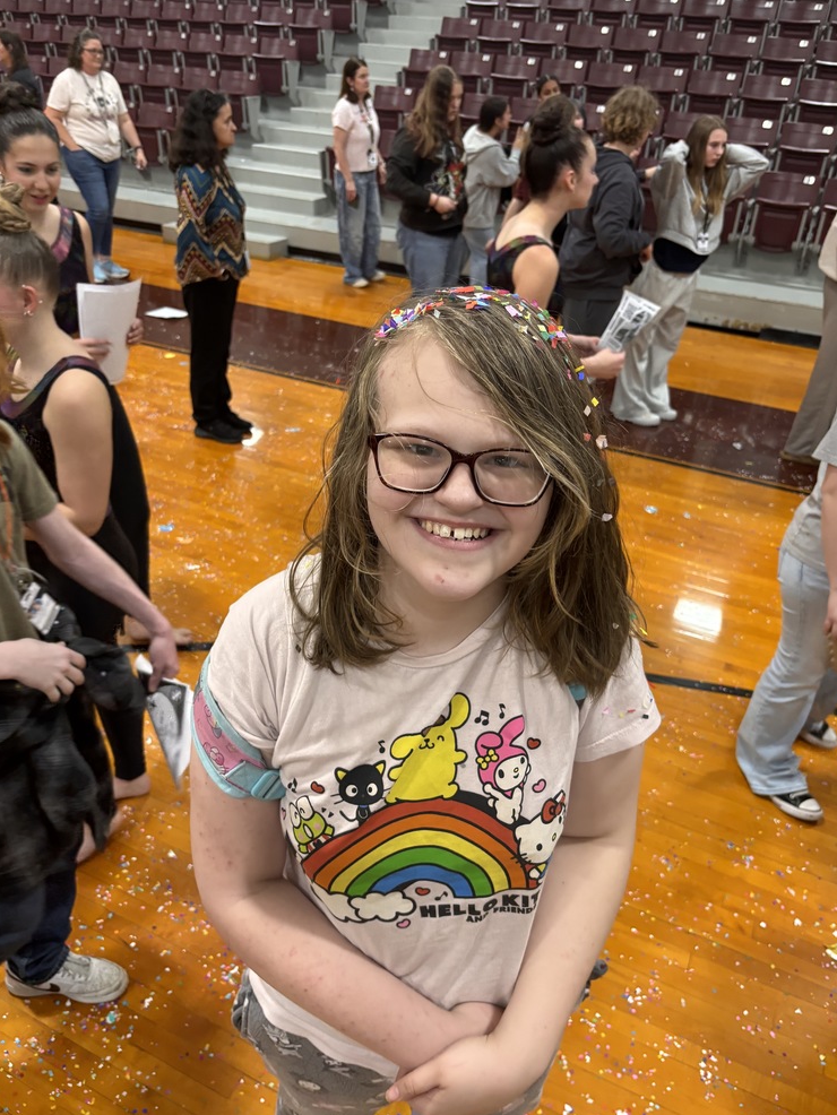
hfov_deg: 51.4
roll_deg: -4.8
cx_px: 412
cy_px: 559
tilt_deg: -28.7
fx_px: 870
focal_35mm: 27
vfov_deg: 65.3
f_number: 1.6
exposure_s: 1/60
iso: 250
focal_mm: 5.96
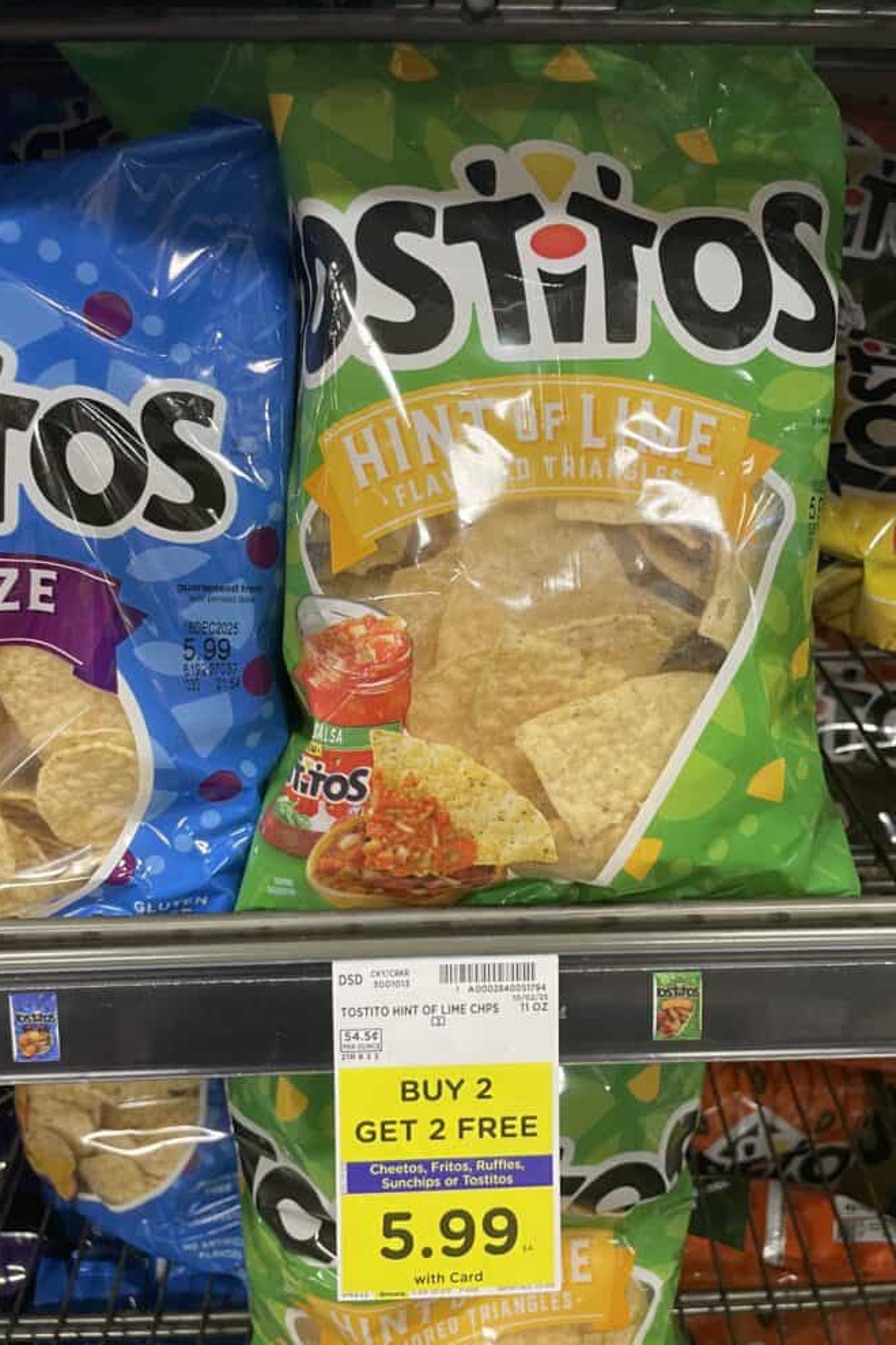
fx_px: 1046
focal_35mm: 28
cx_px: 494
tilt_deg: -31.3
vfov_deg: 65.5
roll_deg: +0.5
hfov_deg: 46.3
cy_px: 681
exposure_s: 1/60
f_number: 1.6
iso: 125
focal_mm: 4.2
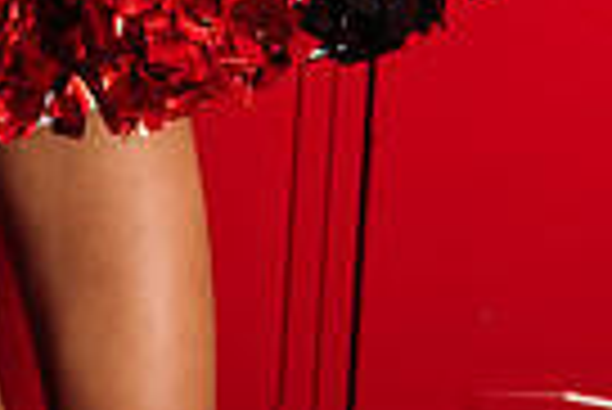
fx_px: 1855
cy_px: -563
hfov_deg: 18.6
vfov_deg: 10.8
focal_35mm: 109
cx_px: 176
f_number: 5
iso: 200
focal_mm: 33
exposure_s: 1/250
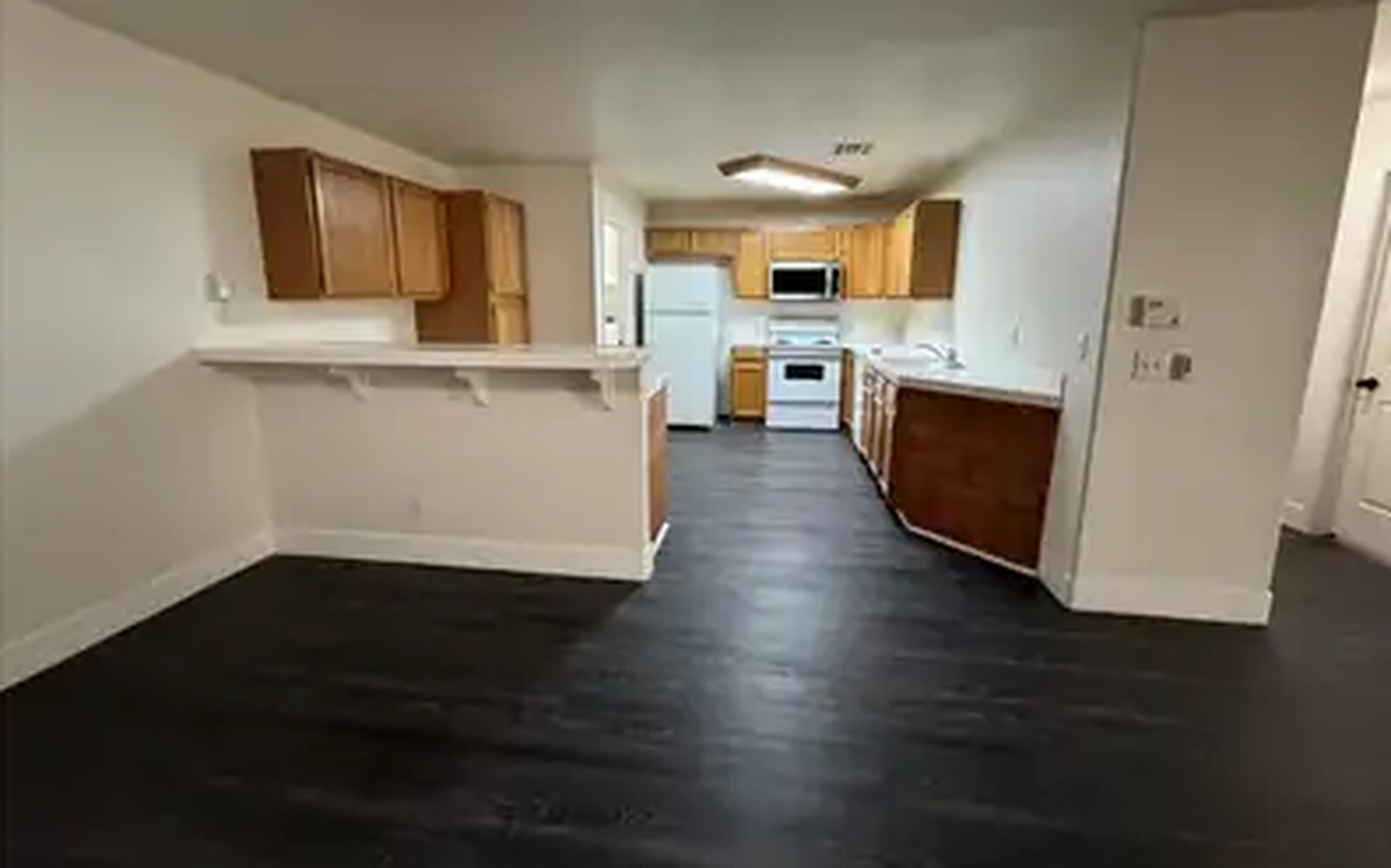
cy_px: 394
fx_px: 568
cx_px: 699
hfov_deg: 101.5
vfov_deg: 74.5
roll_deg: -0.3
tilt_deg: -9.5
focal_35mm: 15
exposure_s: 1/60
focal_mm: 2.22
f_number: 2.2
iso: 800
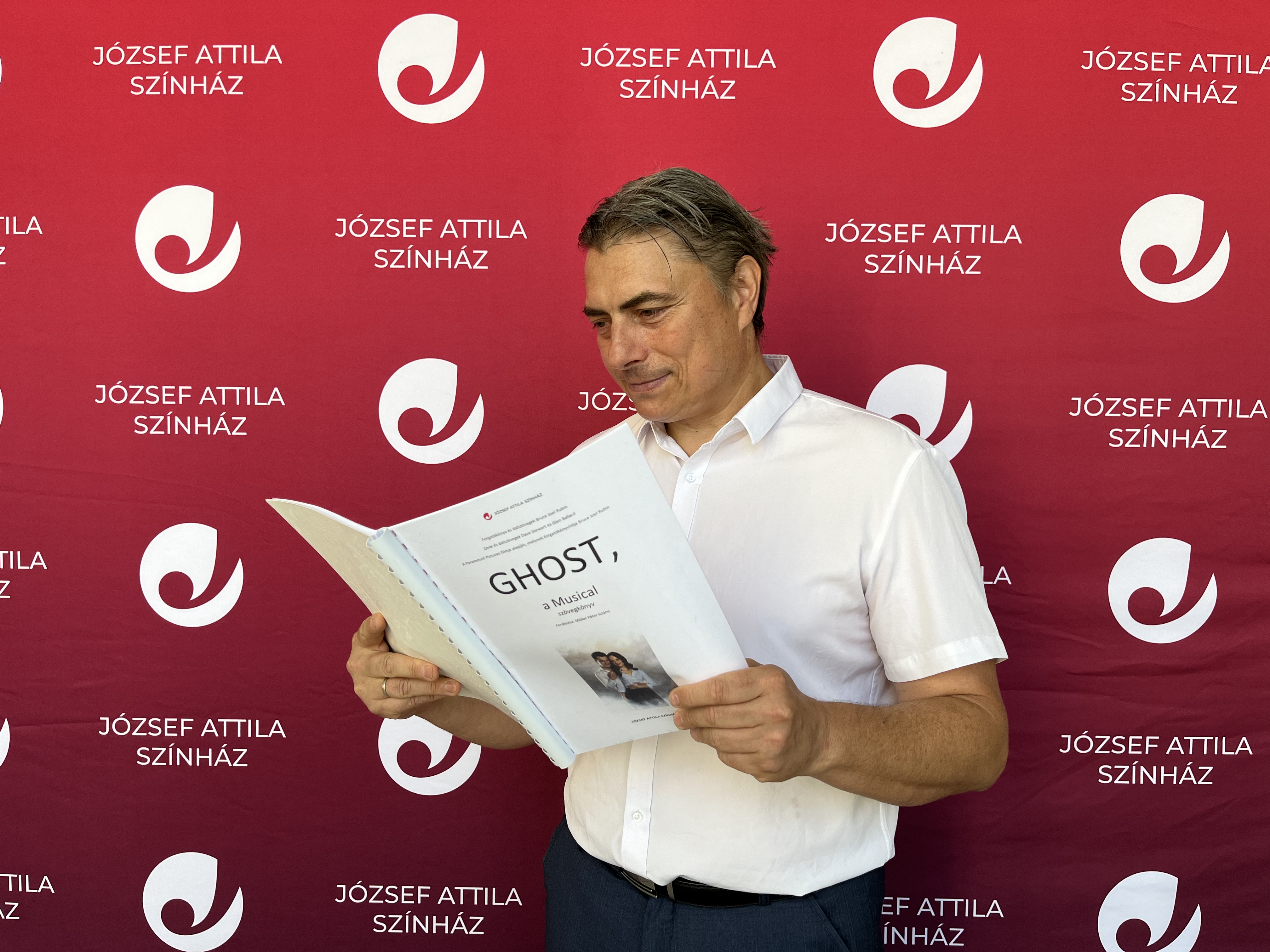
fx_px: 954
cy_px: 476
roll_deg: -0.2
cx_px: 635
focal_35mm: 26
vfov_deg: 53.1
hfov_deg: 67.3
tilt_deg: -1.5
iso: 64
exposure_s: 1/121
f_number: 1.6
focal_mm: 5.1
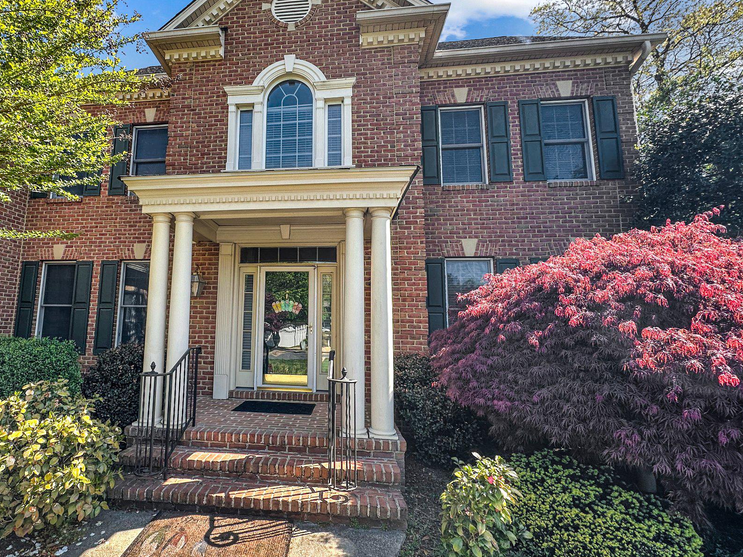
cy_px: 272
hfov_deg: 86.5
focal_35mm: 18
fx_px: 386
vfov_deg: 71.6
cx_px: 292
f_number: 2.2
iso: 40
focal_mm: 2.22
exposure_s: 1/373
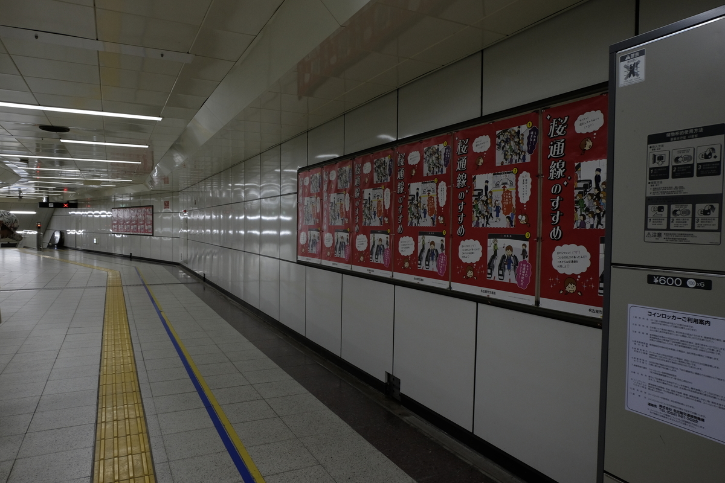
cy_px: 242
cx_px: 362
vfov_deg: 53.1
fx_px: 483
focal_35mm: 24
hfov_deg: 73.7
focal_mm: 16
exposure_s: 1/60
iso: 800
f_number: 5.6
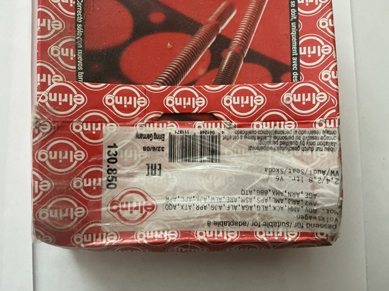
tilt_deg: -82.6
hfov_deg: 63.5
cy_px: 146
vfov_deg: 49.7
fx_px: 314
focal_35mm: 28
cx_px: 194
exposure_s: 1/60
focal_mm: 3
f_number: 1.8
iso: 250
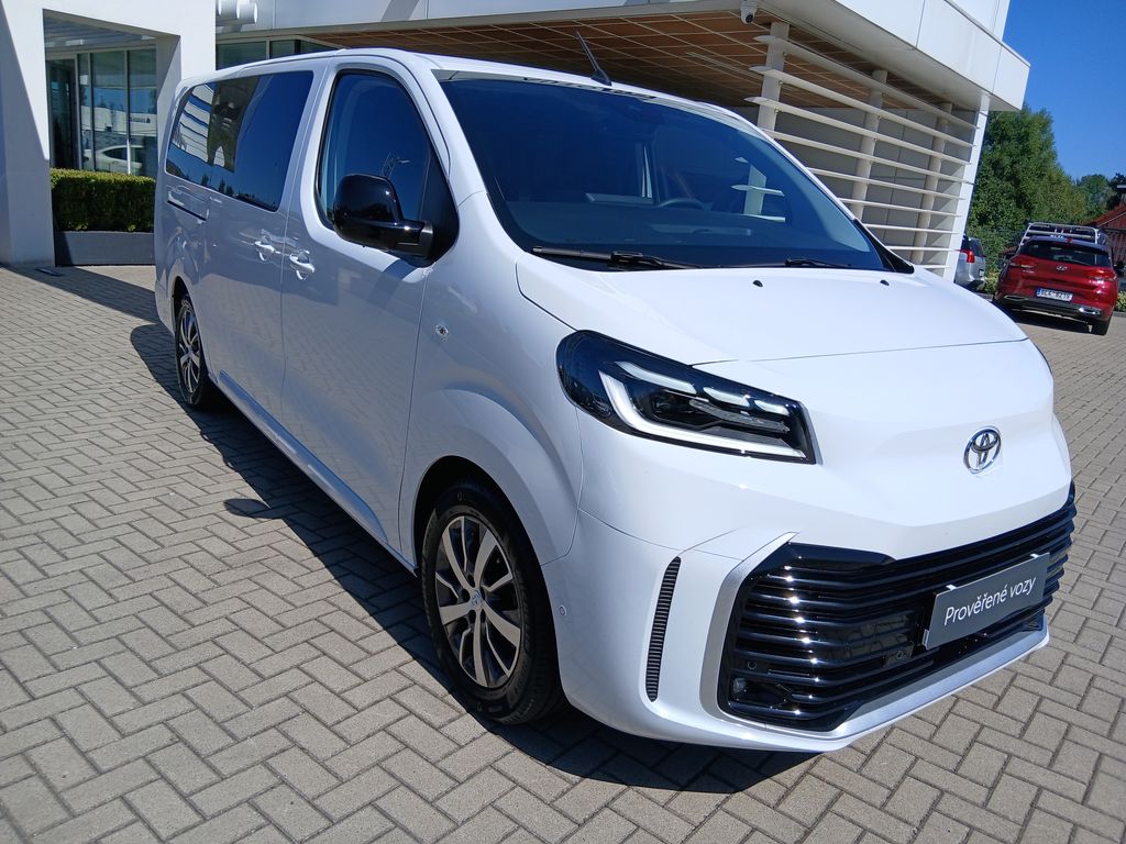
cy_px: 422
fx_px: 846
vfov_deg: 53.1
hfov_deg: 67.3
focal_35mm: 26
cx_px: 563
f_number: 1.8
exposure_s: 1/984
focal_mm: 3.98
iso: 20
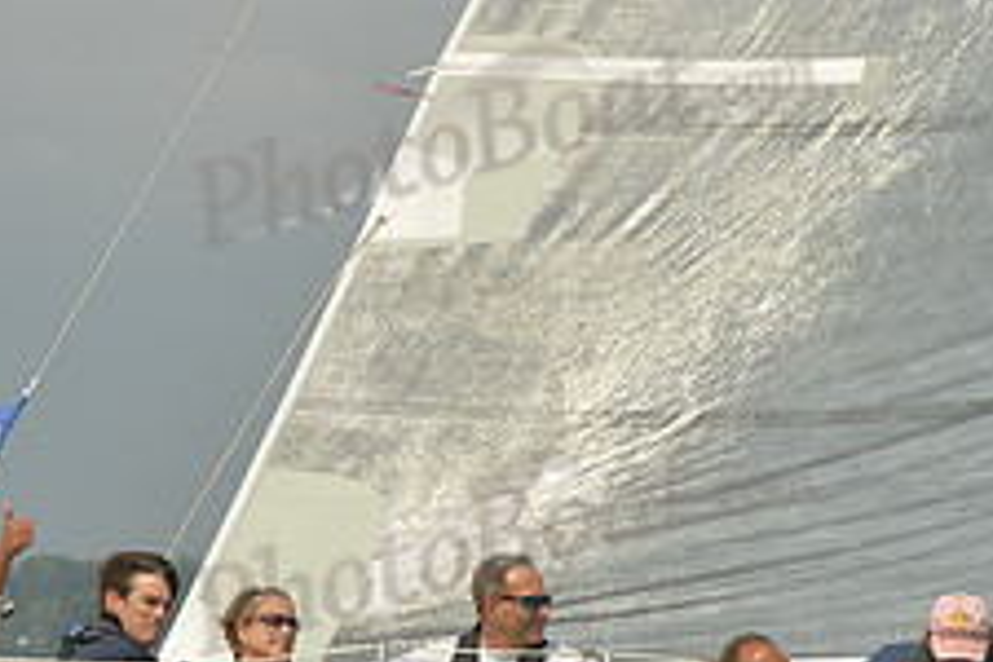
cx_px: 1046
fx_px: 6978
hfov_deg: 8.1
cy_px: 708
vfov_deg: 5.4
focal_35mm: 253
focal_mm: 98
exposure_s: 1/1250
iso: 320
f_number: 9
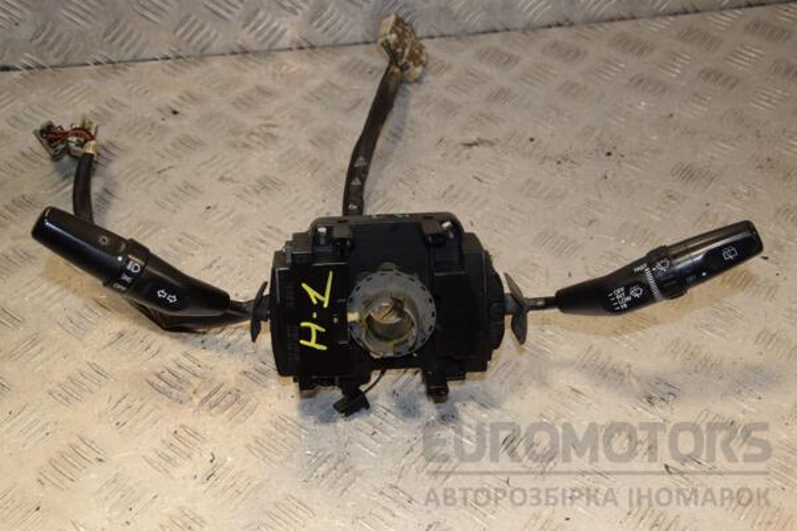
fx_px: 1129
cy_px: 266
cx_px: 398
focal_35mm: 51
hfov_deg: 38.9
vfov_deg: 26.5
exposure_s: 1/200
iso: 800
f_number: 8
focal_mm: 34
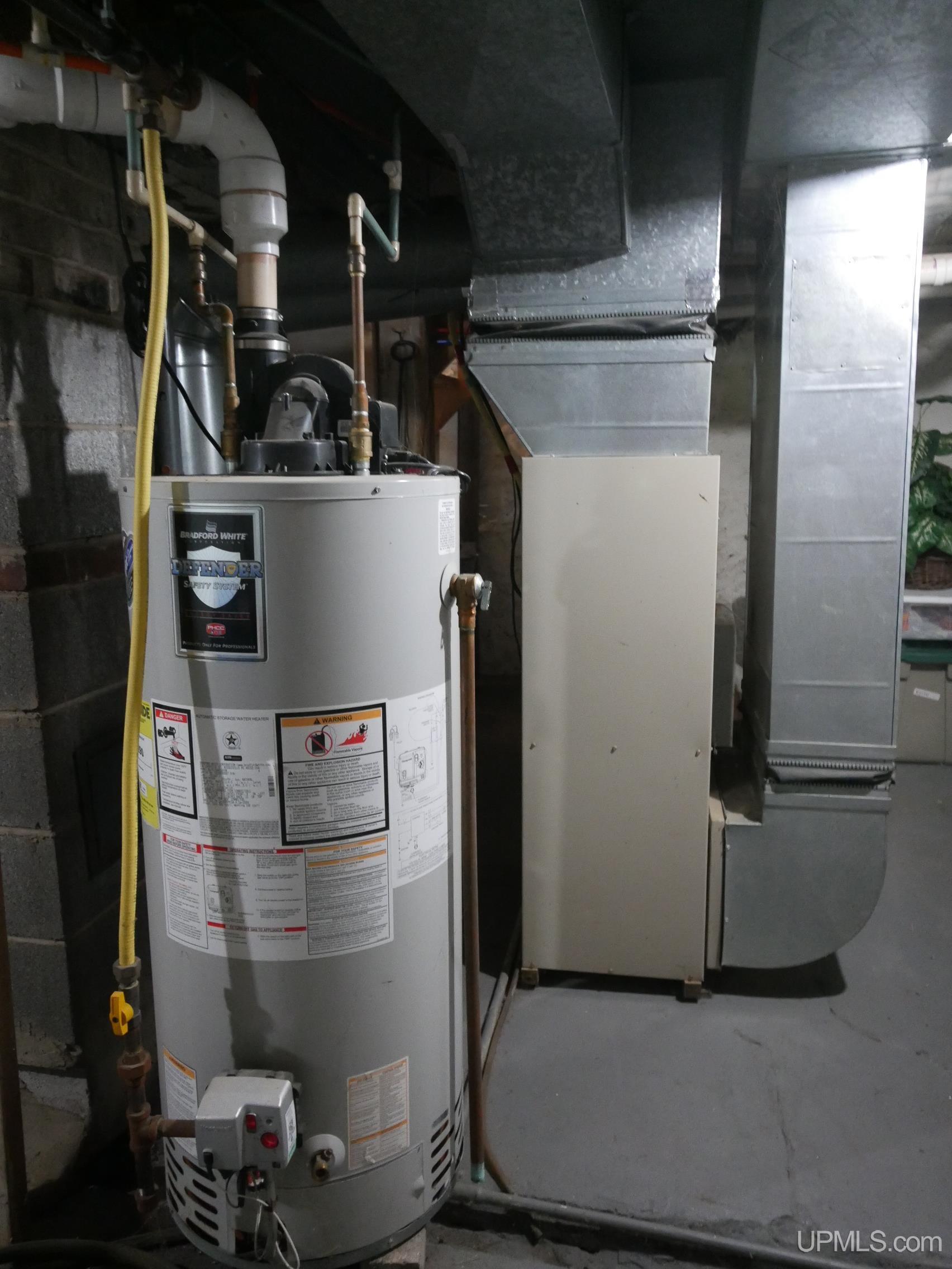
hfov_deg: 53.1
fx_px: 953
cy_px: 634
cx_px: 476
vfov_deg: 67.3
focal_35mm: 26
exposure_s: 1/25
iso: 3200
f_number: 4
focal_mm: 13
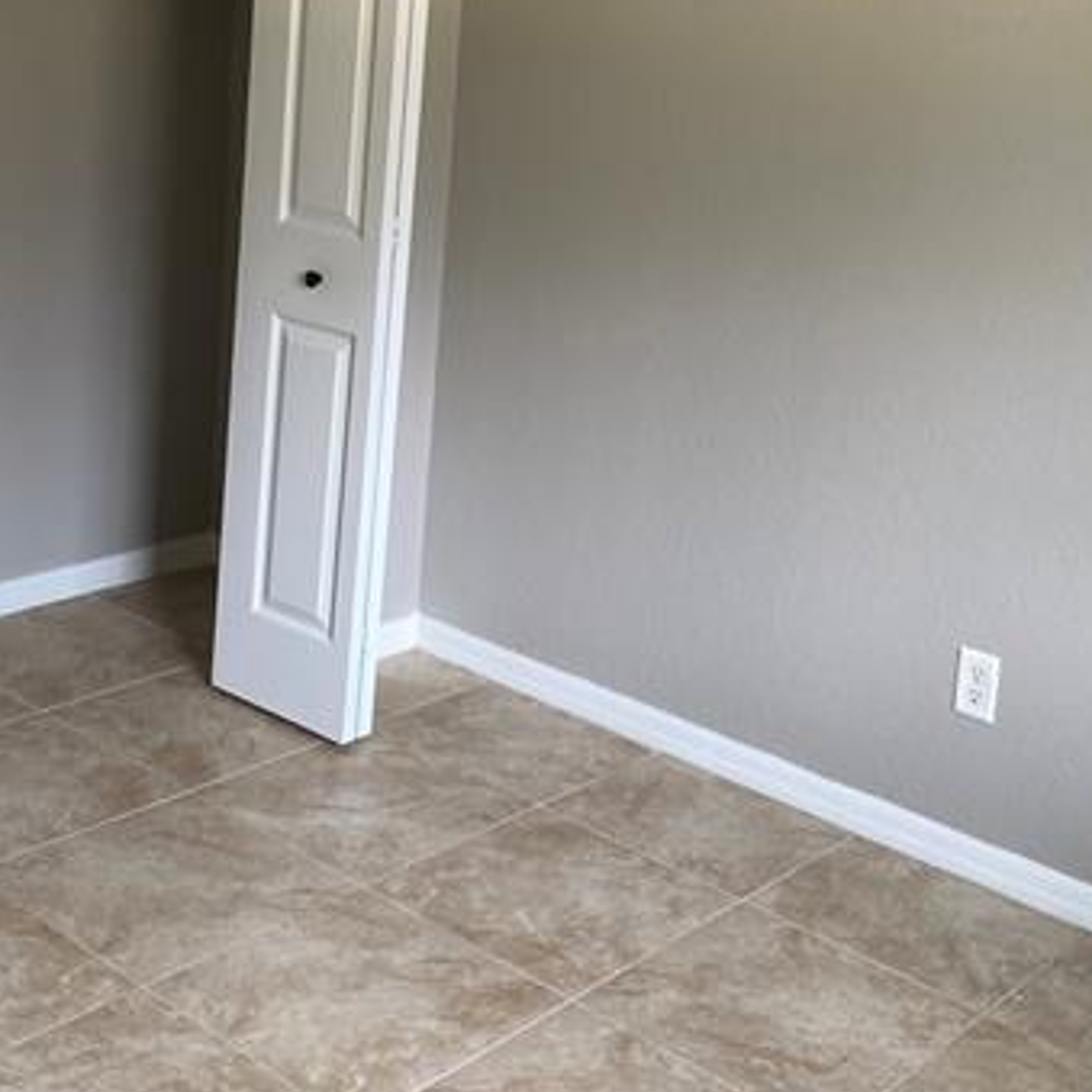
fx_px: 1856
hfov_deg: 32.8
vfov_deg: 32.2
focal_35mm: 52
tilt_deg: -10.7
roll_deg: -2.3
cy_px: 267
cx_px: 512
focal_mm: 4.25
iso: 80
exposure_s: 1/121
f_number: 1.8
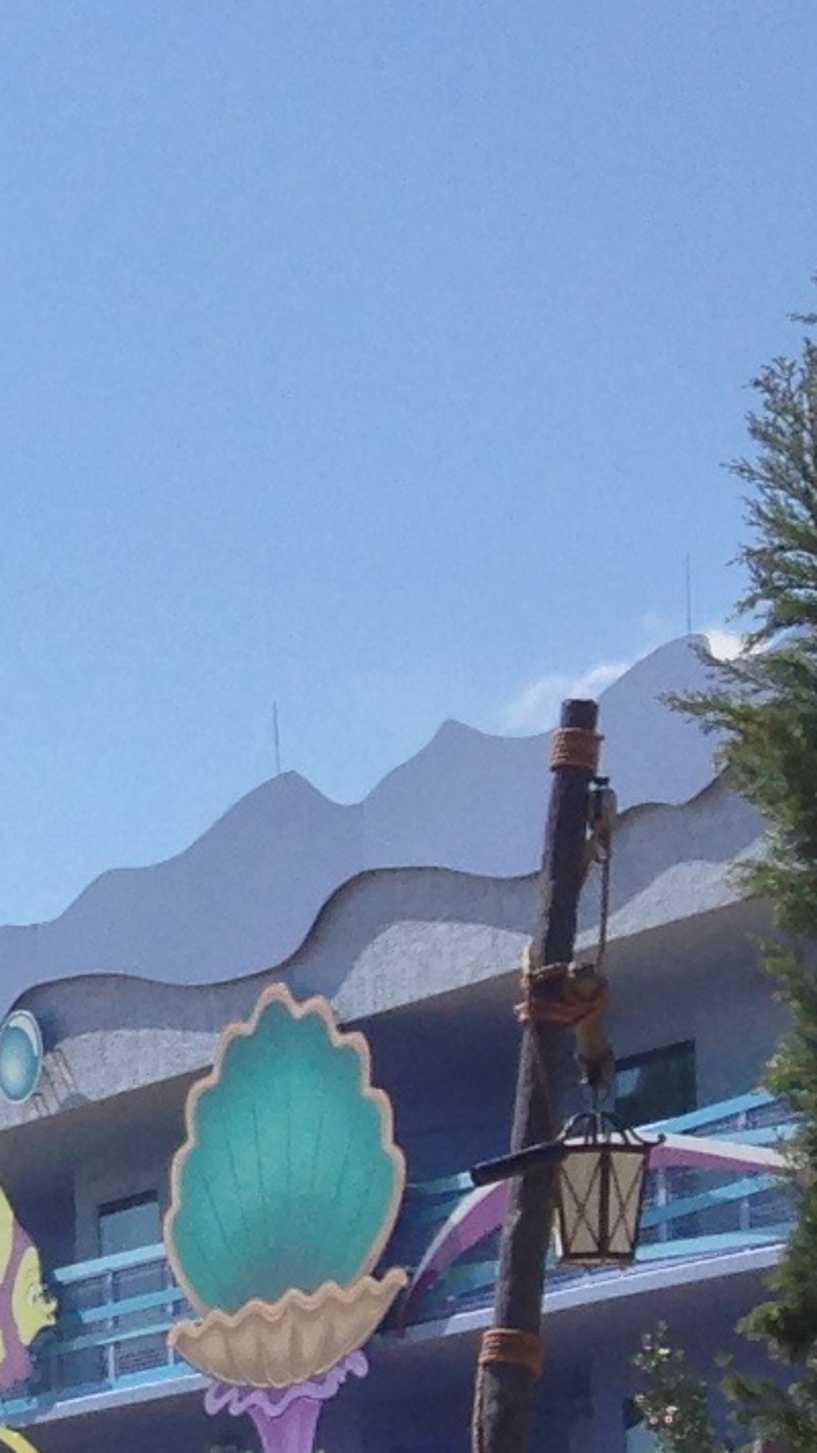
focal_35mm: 165
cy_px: 1510
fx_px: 6354
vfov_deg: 12.8
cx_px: -1893
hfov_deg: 6.5
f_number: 2.4
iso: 50
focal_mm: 4.13
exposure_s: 1/1595
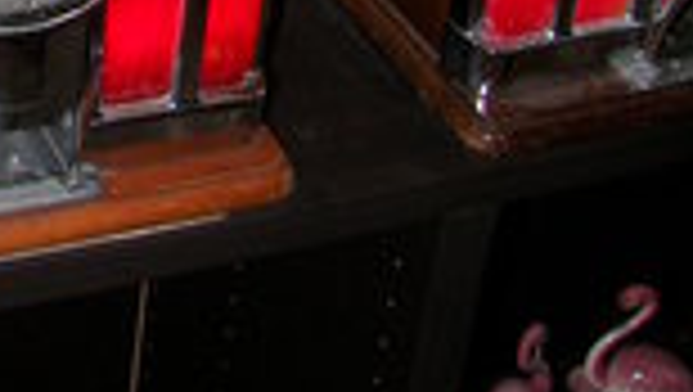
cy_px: -378
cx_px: 40
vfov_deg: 10.9
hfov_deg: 20.4
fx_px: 1876
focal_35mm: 102
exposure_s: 1/30
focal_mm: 6
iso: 100
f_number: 2.8
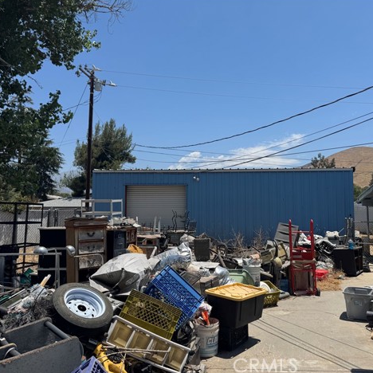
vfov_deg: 55.6
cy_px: 186
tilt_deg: +4.4
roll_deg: -1.1
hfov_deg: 55.5
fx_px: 354
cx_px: 210
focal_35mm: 29
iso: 80
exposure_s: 1/5348
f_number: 1.78
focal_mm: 6.76
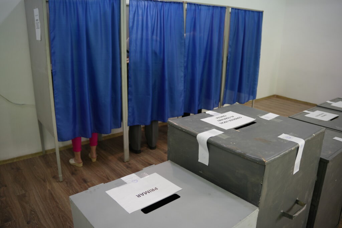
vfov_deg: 46.4
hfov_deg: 65.5
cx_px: 171
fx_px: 266
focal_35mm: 28
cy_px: 114
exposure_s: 1/160
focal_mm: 28
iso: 640
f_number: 3.2
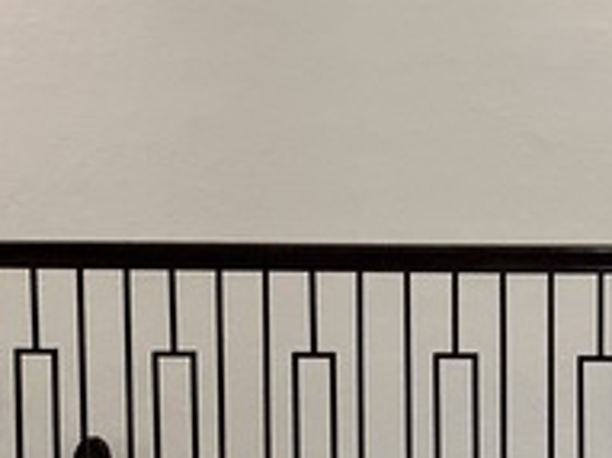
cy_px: 240
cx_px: 481
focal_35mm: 104
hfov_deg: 18.7
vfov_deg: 14.2
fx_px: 1838
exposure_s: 1/60
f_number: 2.4
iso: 125
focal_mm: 3.3
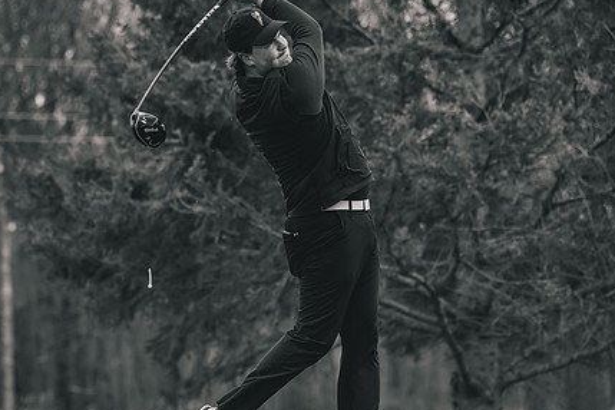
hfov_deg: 13.7
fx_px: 2562
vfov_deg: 9.1
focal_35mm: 150
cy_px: 238
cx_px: 275
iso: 640
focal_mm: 102
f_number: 2.8
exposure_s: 1/3200
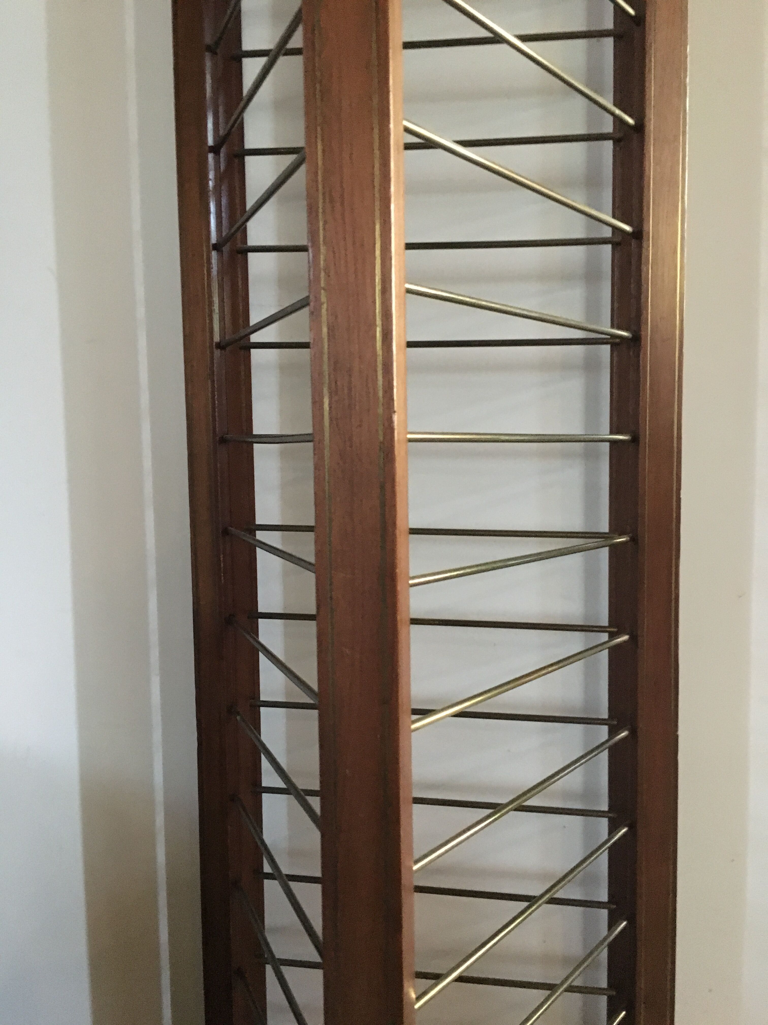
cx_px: 384
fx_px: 858
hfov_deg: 48.2
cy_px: 512
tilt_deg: -3.0
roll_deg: +2.0
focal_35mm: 29
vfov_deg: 61.7
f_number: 2.2
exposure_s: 1/17
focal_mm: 4.15
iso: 640
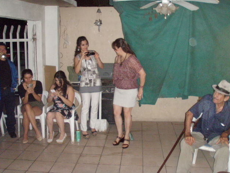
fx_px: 259
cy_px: 86
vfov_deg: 36.8
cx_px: 114
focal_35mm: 39
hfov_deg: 47.9
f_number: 3.5
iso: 800
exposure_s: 1/30
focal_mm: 6.7
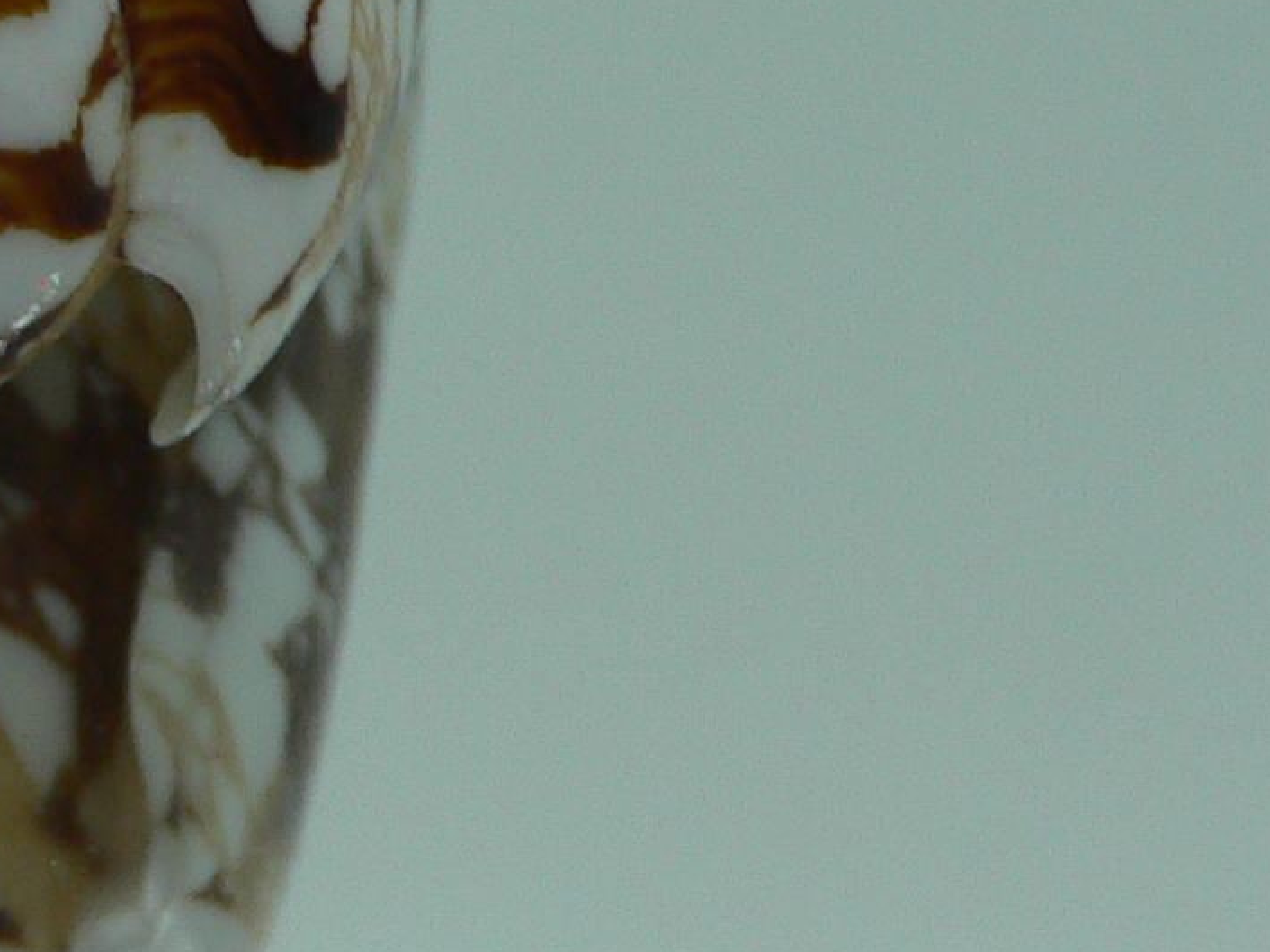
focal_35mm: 100
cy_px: 16
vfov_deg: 14.6
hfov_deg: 18.8
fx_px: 3668
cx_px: -160
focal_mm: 4.6
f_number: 2.8
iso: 80
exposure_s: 1/60
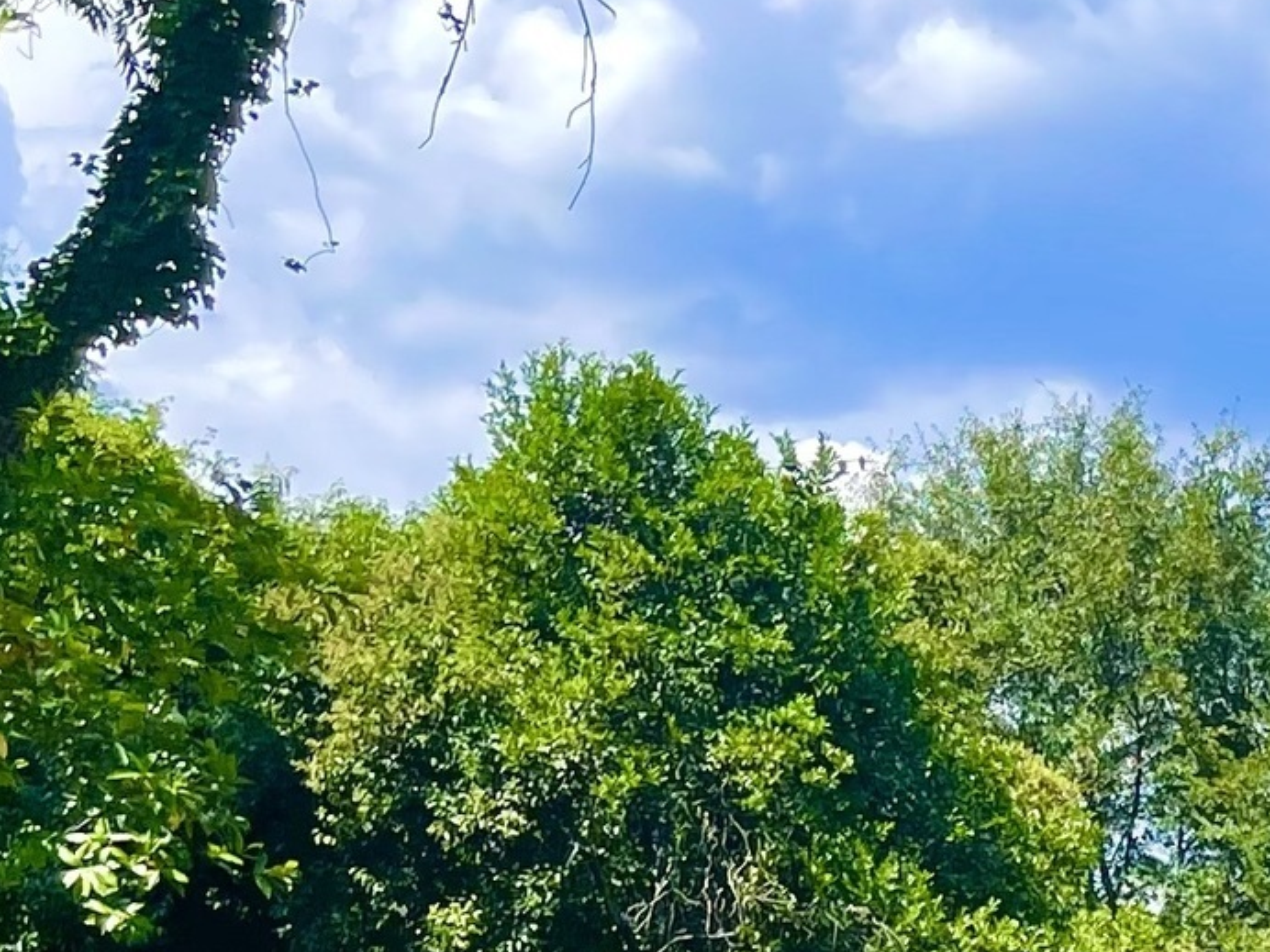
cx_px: 1989
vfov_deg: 11.9
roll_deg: +0.8
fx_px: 4072
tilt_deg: -6.5
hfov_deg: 16.0
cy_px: 1895
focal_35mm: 111
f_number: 1.6
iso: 32
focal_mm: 5.1
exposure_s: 1/2488
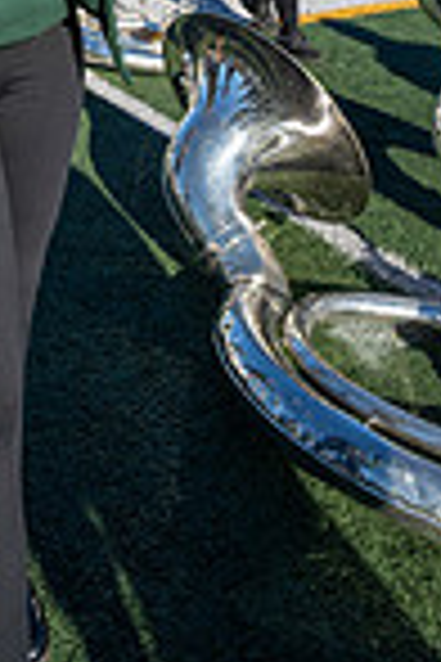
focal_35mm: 43
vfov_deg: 33.3
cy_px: -198
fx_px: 790
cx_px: -50
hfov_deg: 28.2
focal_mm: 14
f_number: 4
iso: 160
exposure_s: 1/2000
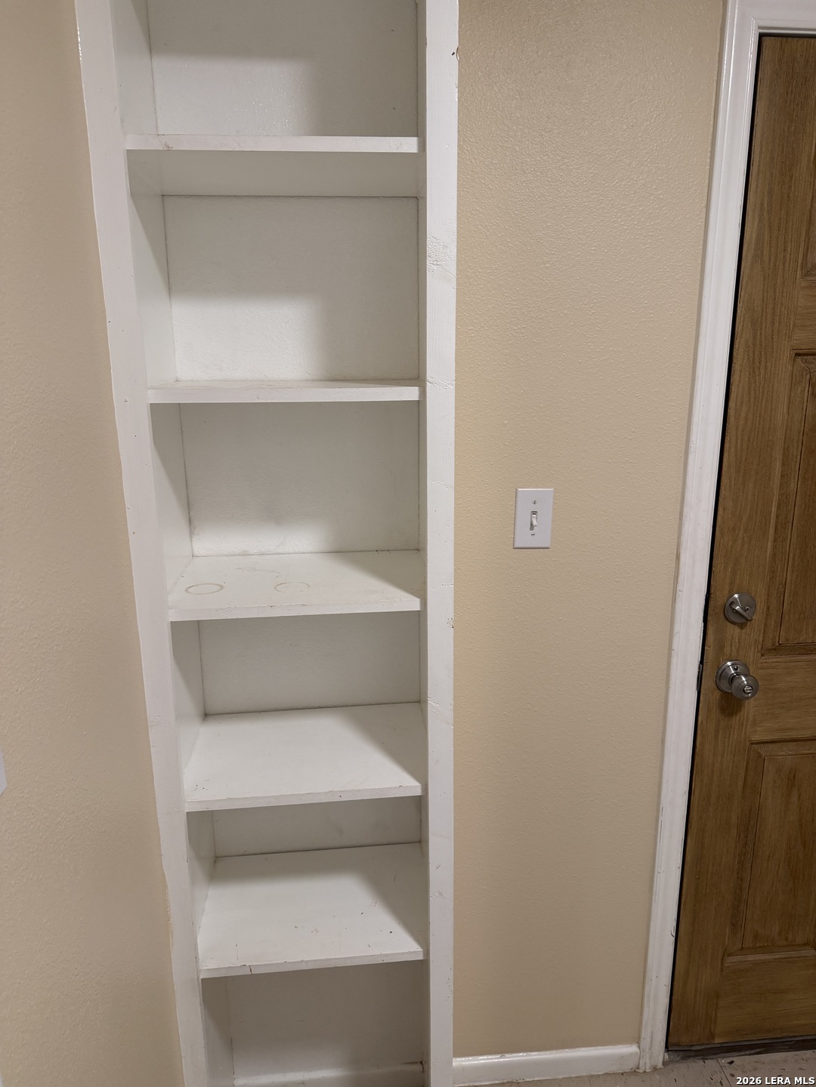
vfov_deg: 71.6
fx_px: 754
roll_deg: +1.3
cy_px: 544
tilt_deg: -14.4
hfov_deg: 56.8
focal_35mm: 24
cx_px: 408
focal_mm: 6.76
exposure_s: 1/60
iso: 160
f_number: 1.78
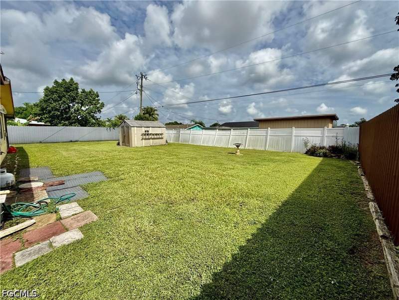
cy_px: 150
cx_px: 200
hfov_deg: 102.1
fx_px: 161
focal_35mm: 14
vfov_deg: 85.7
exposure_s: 1/4425
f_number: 2.2
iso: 50
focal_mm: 2.22
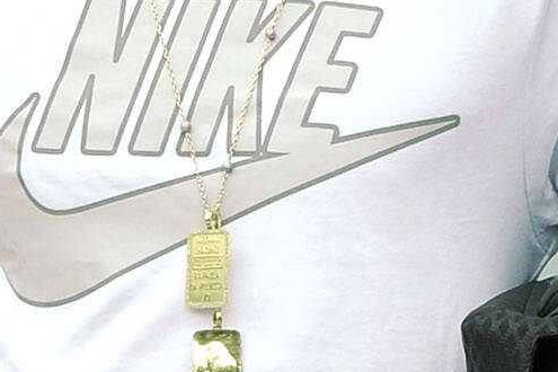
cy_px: 205
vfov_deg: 2.2
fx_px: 9578
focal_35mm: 618
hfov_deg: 3.3
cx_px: -247
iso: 400
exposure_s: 1/1000
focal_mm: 102
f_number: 4.5
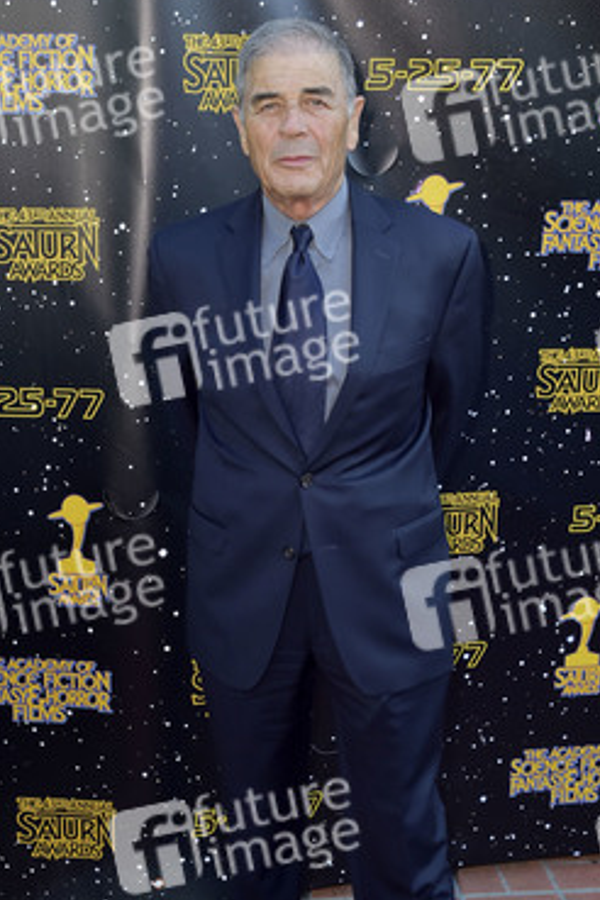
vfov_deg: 49.5
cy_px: 471
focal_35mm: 39
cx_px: 306
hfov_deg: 34.2
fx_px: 975
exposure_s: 1/320
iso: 500
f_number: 6.3
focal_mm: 36
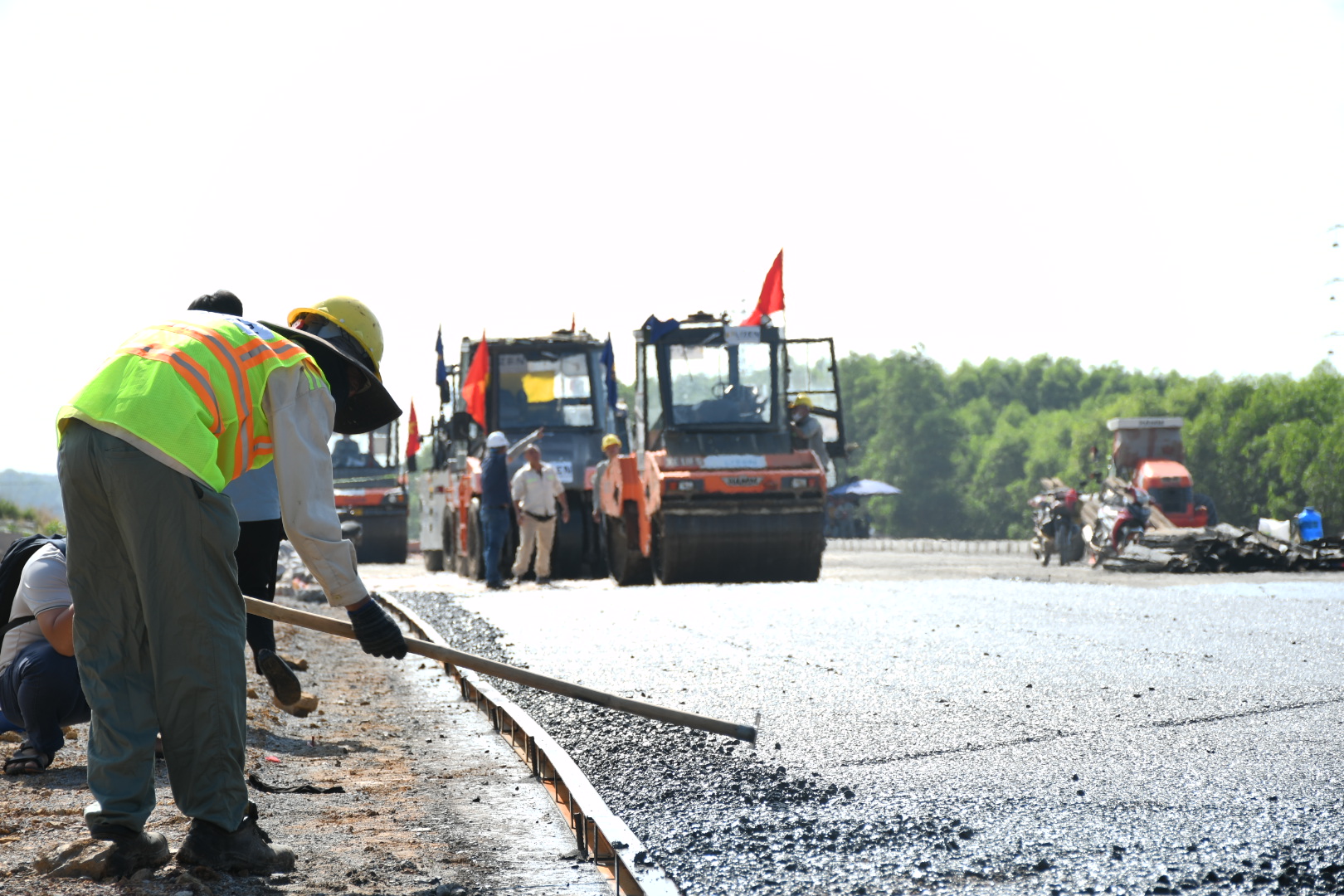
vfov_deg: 11.4
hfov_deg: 17.1
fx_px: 4480
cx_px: 672
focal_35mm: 120
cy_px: 448
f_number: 5.6
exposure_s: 1/200
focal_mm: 80
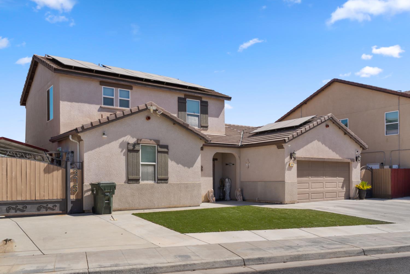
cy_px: 137
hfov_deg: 61.2
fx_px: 347
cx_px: 205
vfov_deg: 43.0
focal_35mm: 30
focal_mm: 20.3
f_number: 7.1
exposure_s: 1/400
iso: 100
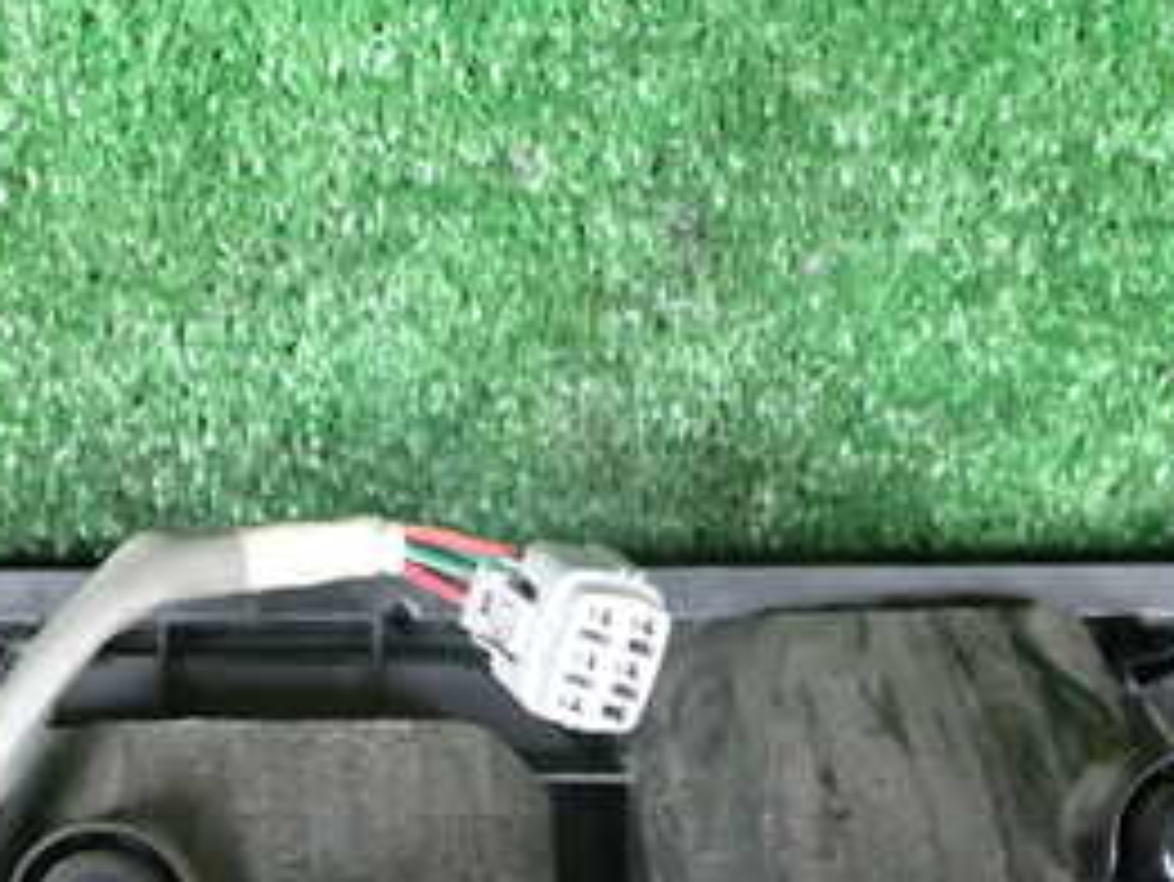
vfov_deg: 20.8
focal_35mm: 69
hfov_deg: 27.7
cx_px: 279
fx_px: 2341
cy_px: 819
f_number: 2.3
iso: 500
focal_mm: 5.4
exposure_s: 1/30
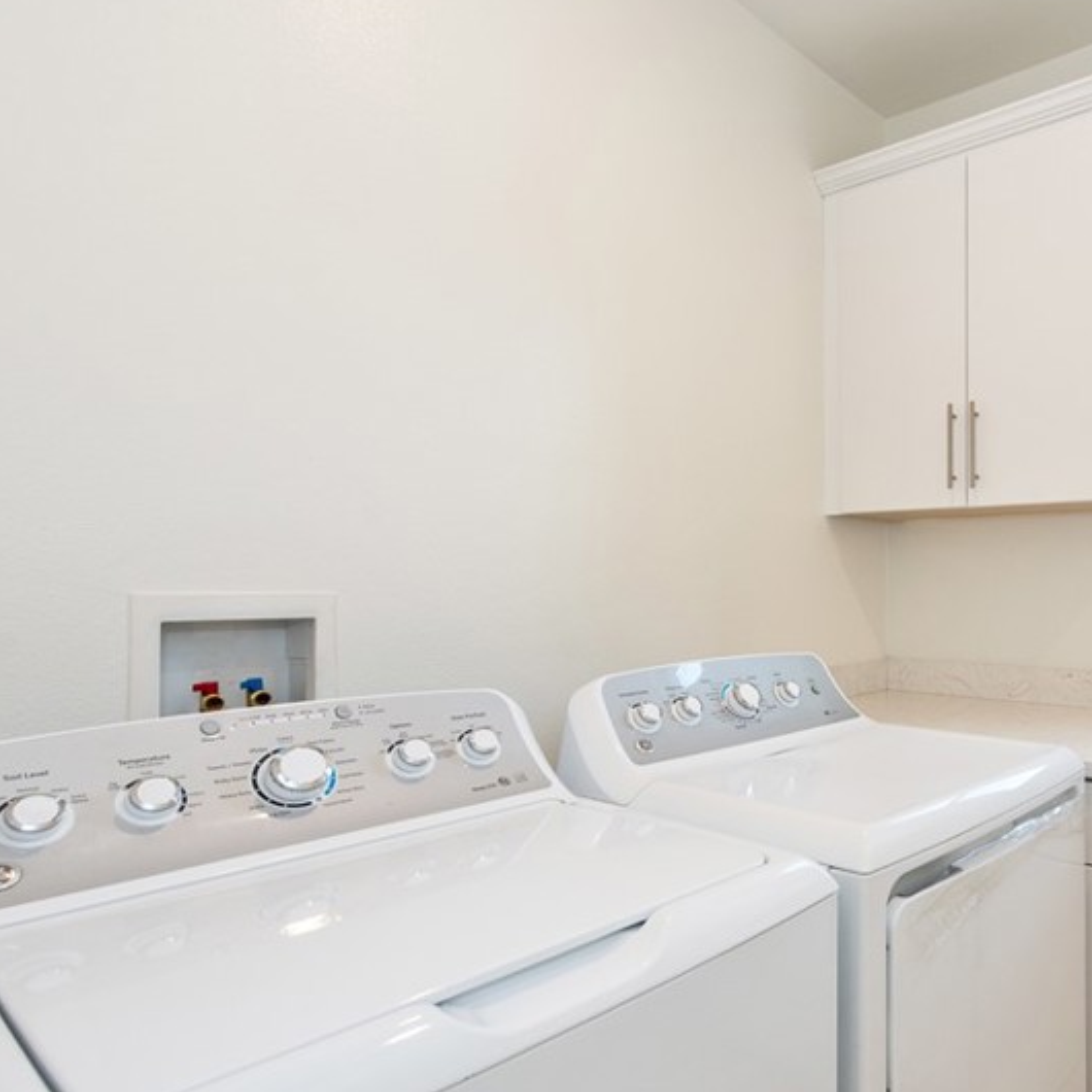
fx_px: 821
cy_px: 578
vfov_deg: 67.2
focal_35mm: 23
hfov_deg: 59.5
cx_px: 935
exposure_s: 1/125
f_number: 5.6
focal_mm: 14
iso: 400
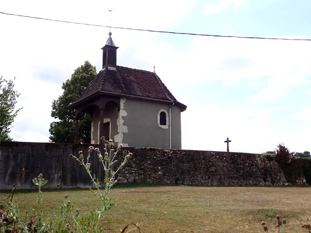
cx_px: 156
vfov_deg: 35.1
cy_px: 116
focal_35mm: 41
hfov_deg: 45.8
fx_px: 368
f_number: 4
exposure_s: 1/500
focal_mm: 7.31
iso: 100
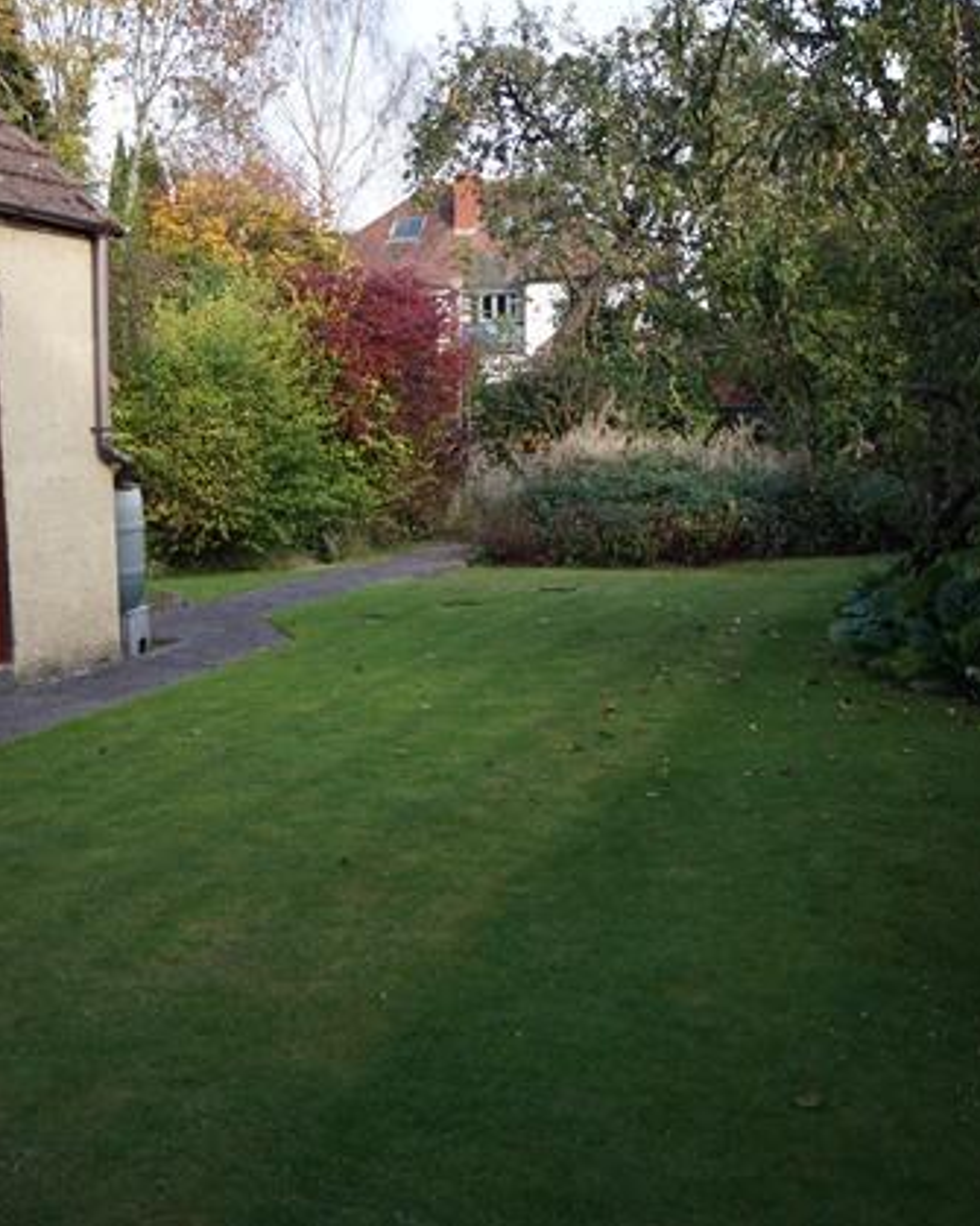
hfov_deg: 34.7
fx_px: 1560
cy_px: 606
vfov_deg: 42.9
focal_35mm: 43
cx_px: 366
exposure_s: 1/100
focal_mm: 20
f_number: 5.6
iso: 200
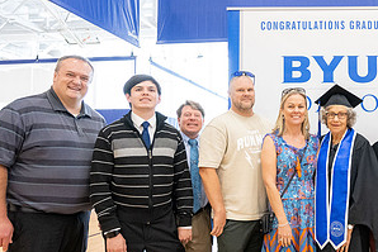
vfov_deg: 36.9
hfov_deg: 49.2
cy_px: 142
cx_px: 315
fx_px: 378
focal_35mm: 36
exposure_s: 1/200
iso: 4000
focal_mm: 16
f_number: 4
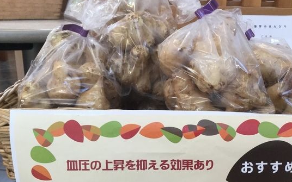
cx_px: 173
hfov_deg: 40.1
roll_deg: -2.4
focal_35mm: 50
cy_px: 152
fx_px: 398
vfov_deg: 25.3
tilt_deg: -21.1
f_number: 2.4
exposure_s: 1/30
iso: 32
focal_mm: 3.3
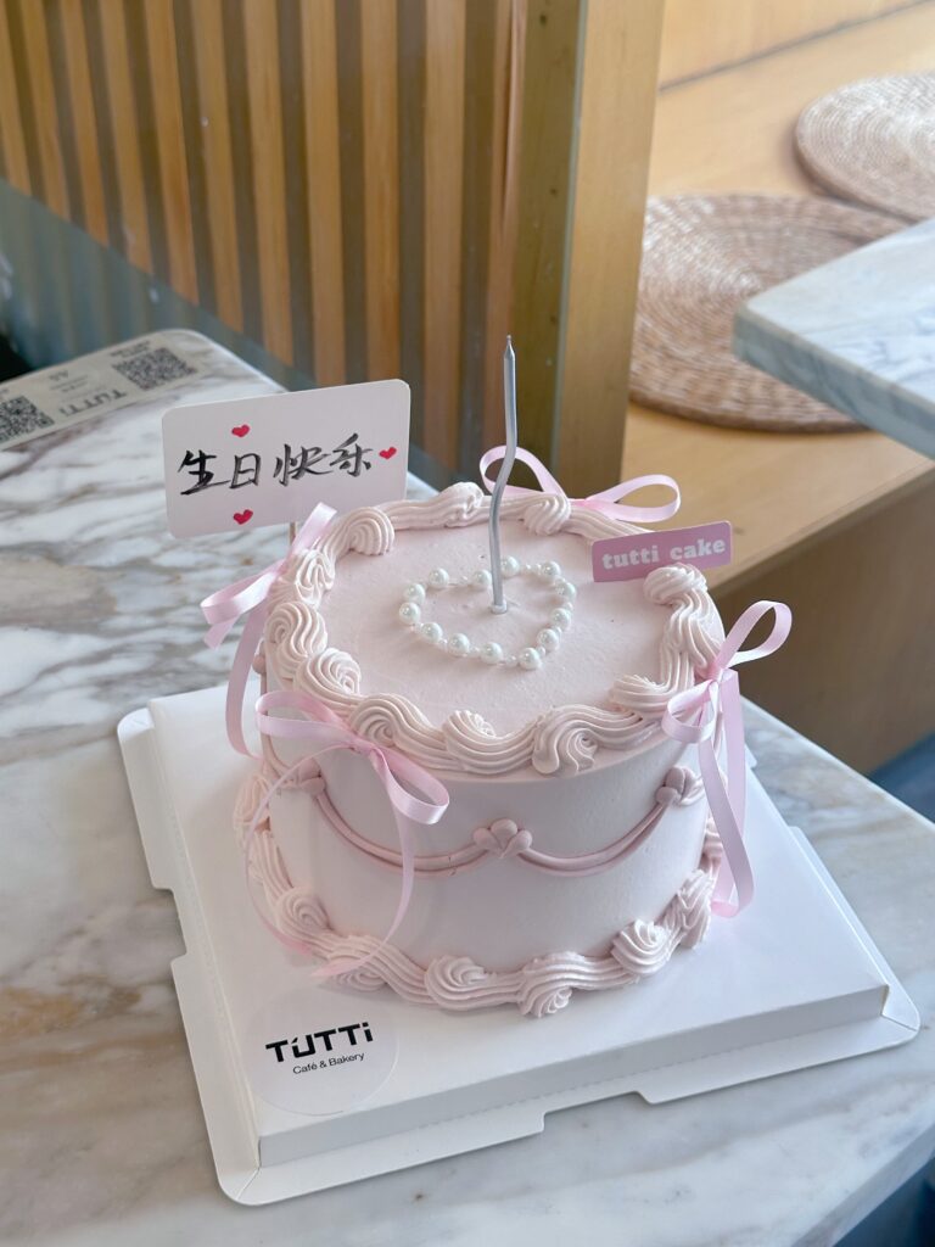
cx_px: 468
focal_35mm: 48
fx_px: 1729
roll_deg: -2.3
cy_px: 624
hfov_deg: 30.3
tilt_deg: -37.2
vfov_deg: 39.7
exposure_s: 1/50
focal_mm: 6.86
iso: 64
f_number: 1.78
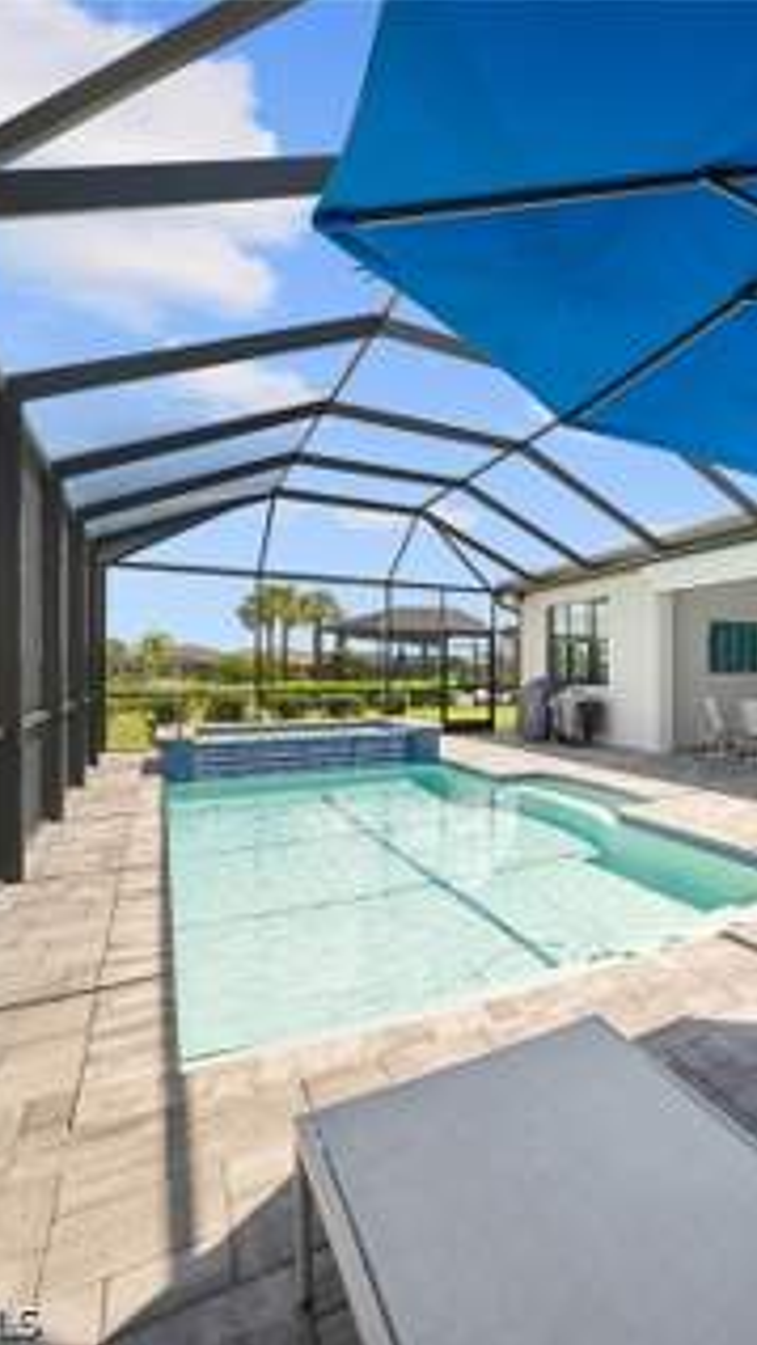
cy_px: 672
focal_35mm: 19
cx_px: 829
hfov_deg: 44.7
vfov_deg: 89.6
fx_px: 678
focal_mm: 12
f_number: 11
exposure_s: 1/400
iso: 2000
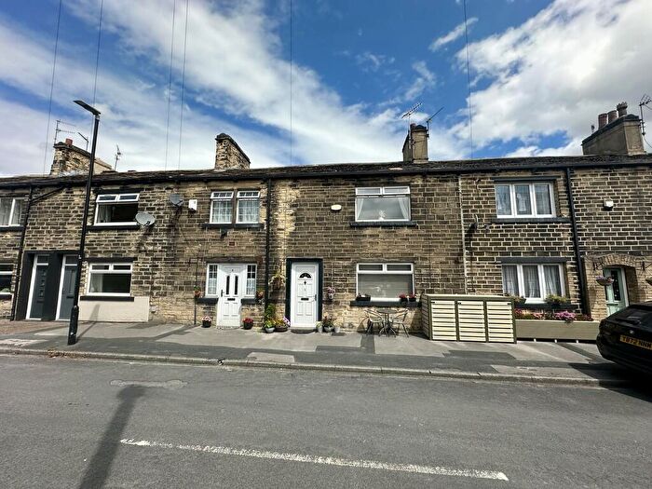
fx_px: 264
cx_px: 326
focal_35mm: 14
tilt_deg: +7.6
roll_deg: +0.1
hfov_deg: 102.1
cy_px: 244
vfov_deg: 85.7
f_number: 2.2
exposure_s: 1/2174
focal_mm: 2.22
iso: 50
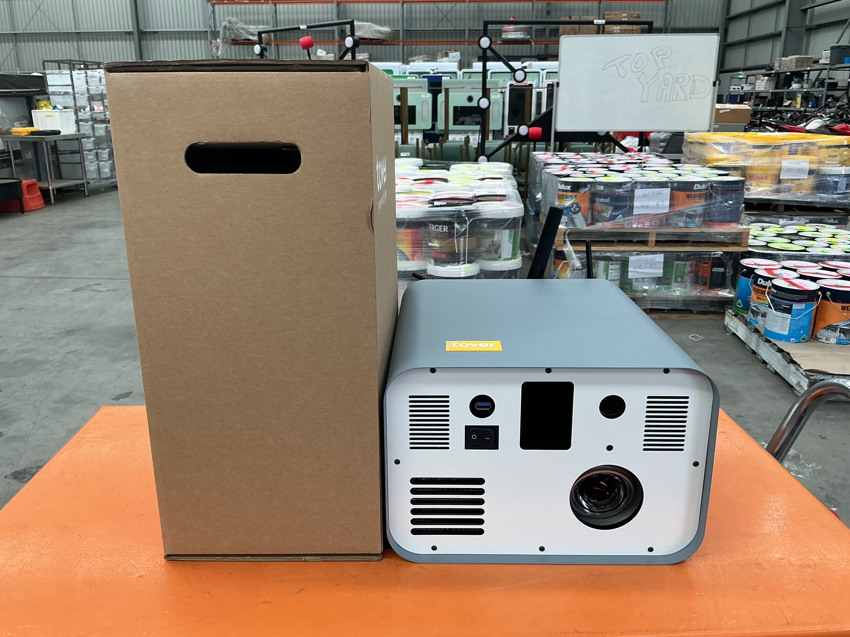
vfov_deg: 48.2
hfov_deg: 61.7
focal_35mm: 29
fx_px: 712
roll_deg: -0.3
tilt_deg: -16.7
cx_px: 425
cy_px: 318
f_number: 1.8
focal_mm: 3
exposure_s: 1/120
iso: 40
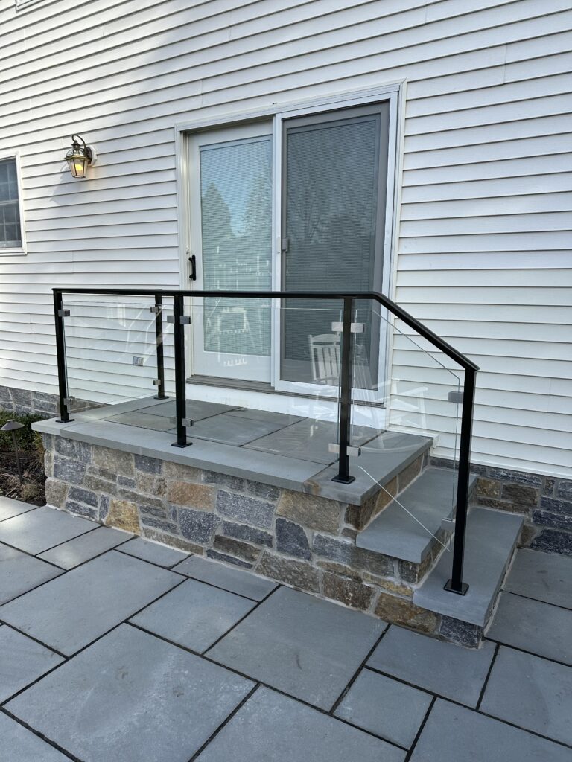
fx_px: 529
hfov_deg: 56.8
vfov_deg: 71.6
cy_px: 381
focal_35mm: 24
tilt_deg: -7.8
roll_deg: -1.2
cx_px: 286
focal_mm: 6.86
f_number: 1.78
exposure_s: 1/1289
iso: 80
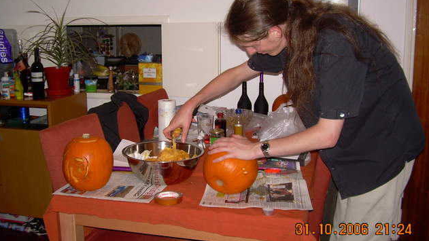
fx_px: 478
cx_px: 213
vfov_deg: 28.3
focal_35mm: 42
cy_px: 100
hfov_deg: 48.4
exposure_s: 1/60
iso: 65
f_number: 2.8
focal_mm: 6.3
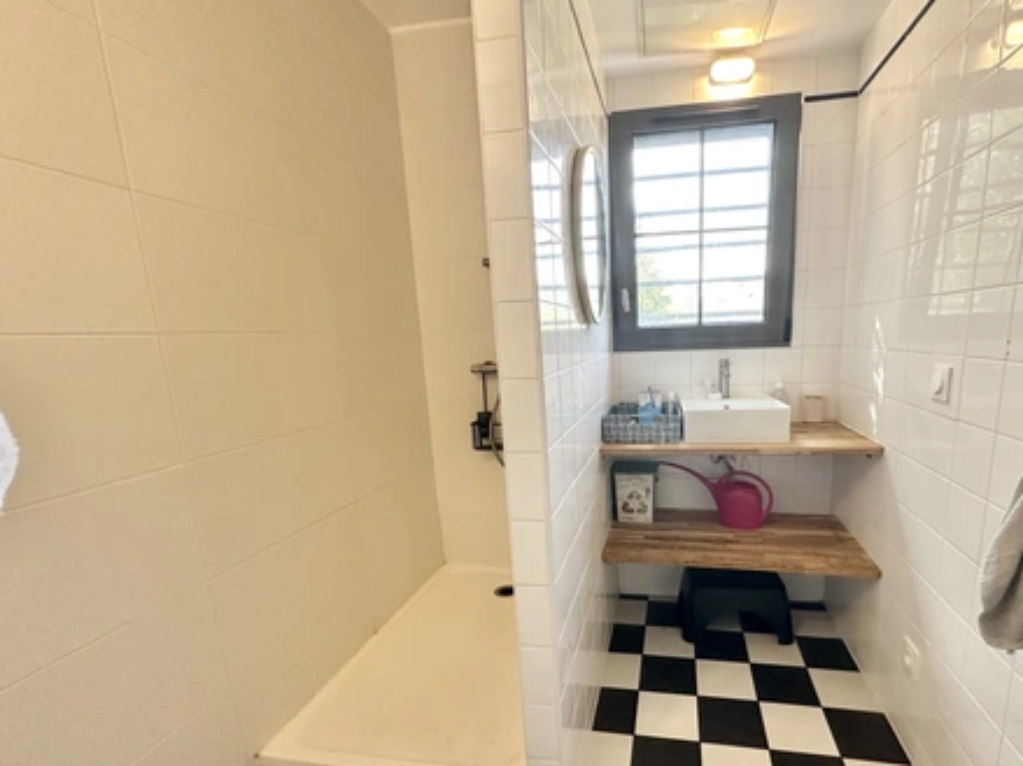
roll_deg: +2.7
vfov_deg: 74.3
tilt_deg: -11.0
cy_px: 438
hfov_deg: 90.4
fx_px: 502
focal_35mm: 17
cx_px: 586
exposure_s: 1/99
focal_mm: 2.22
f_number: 2.2
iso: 200
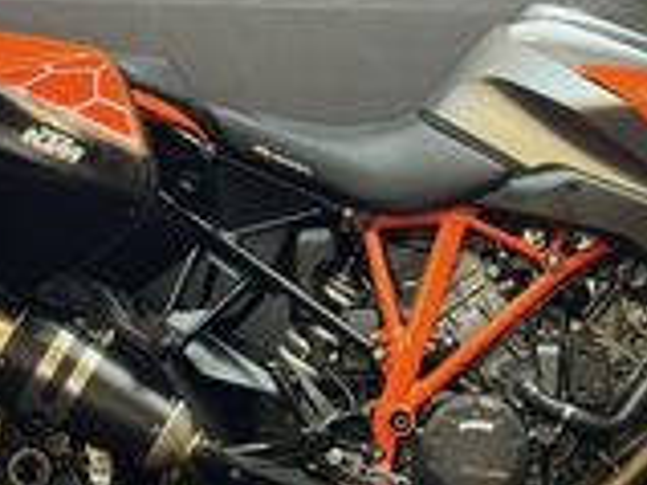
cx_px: 456
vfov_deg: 12.2
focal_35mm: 121
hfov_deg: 16.2
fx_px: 2260
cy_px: 253
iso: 160
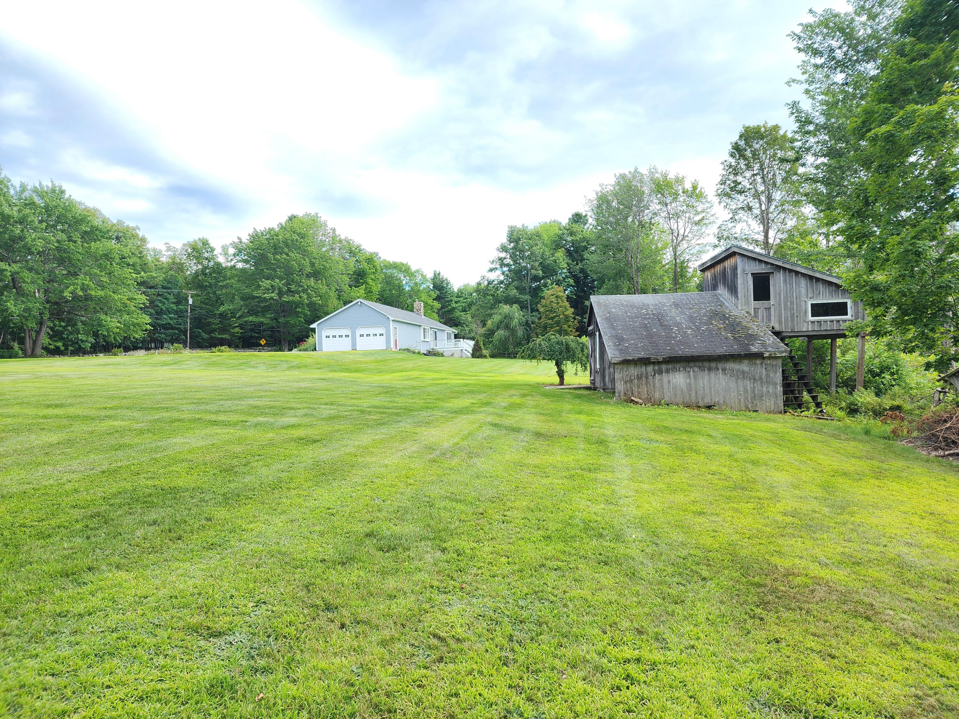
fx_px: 637
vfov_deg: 58.9
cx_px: 480
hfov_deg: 73.9
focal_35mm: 23
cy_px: 360
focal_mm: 6.4
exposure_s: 1/180
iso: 20
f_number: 1.8
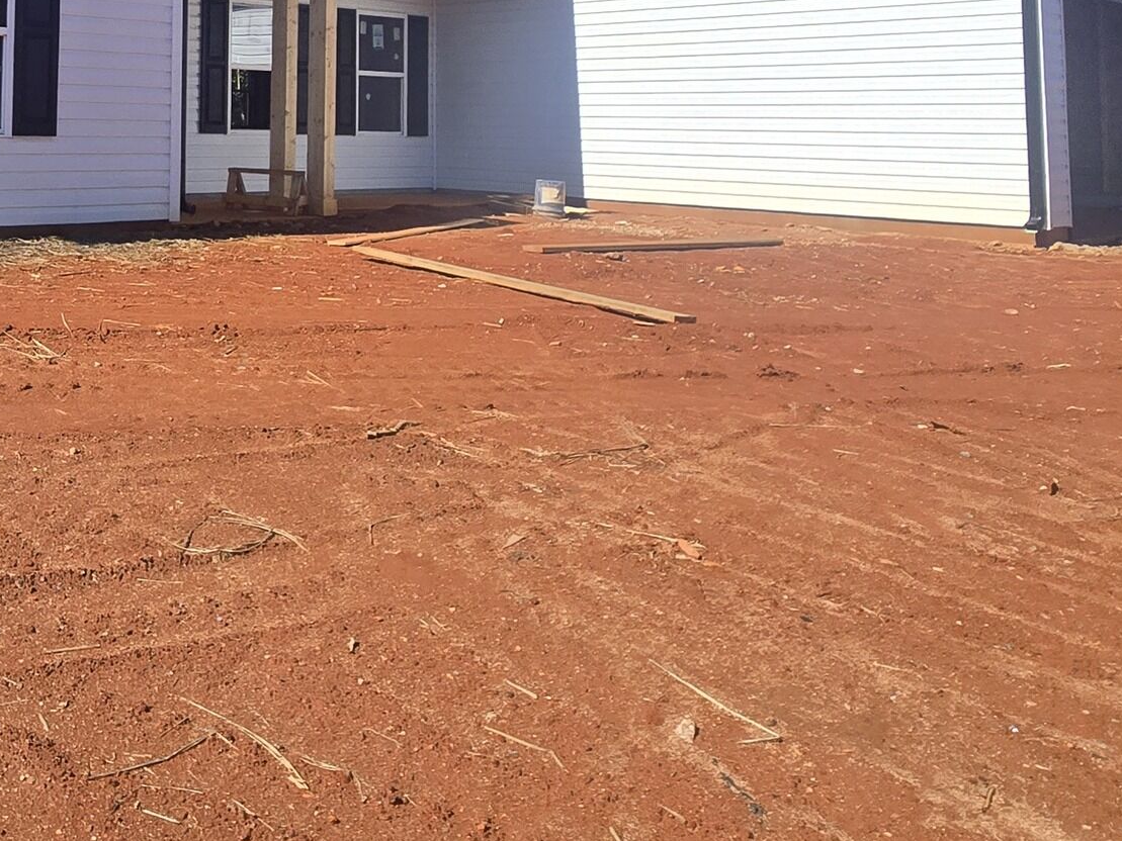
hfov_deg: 46.7
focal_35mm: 36
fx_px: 1167
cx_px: 130
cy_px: 28
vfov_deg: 36.3
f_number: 2.2
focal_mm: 2.2
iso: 50
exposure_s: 1/2246
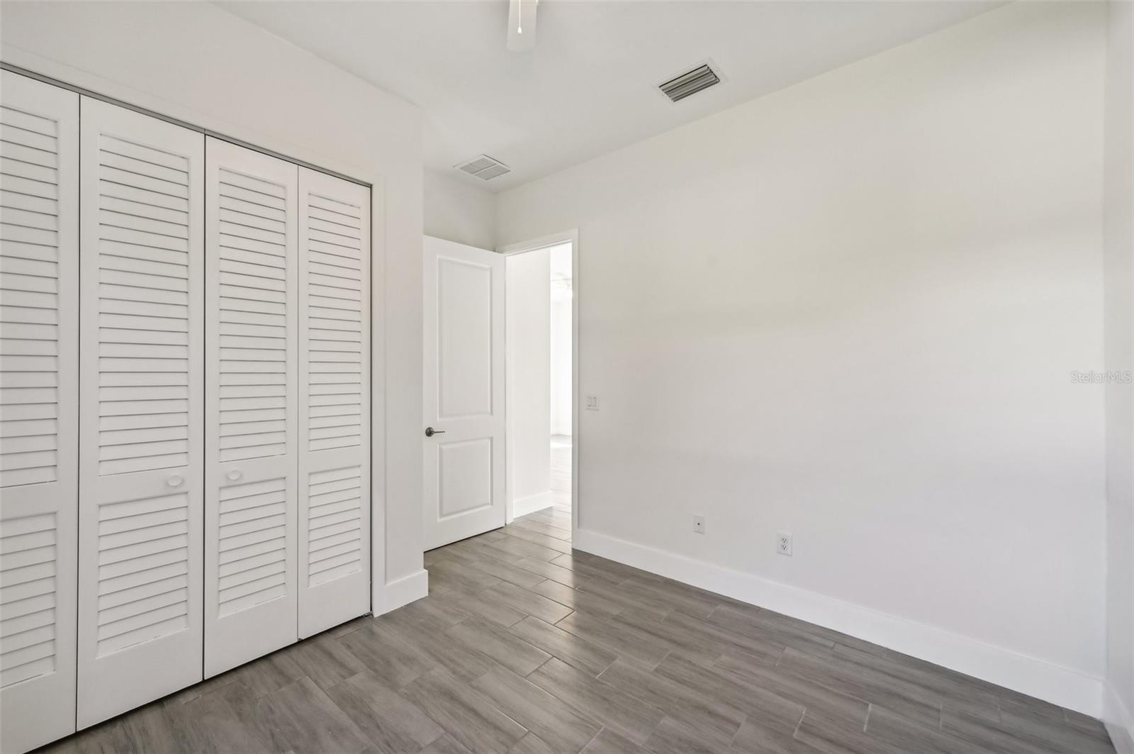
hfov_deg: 104.3
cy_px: 377
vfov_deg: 81.1
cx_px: 567
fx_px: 440
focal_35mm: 14
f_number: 8
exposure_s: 1/30
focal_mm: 14
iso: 400
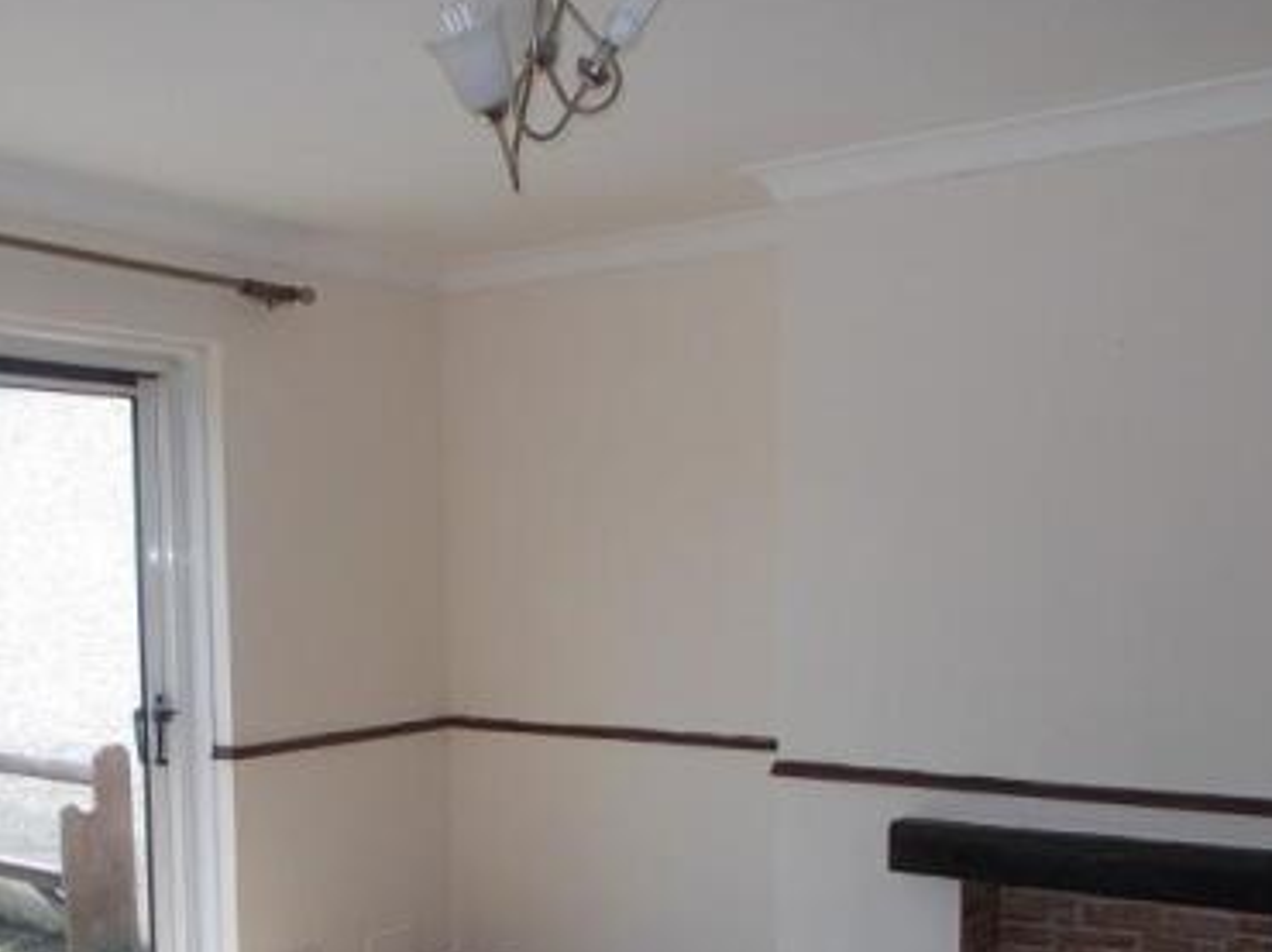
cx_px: 449
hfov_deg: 45.3
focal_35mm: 41
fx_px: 1506
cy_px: 727
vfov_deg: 34.3
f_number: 3.2
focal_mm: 4.6
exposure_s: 1/320
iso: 80
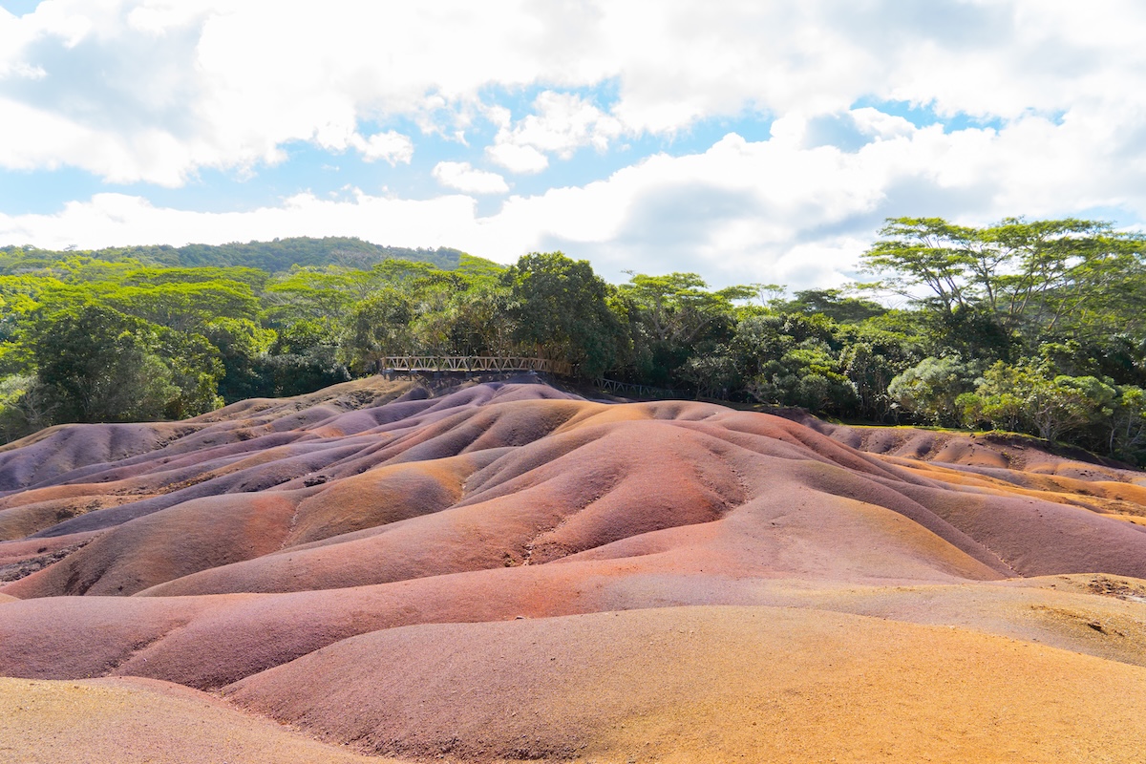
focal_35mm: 26
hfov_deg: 70.4
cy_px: 382
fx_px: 812
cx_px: 573
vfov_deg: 50.4
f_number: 5.6
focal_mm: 17
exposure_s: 1/160
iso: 100
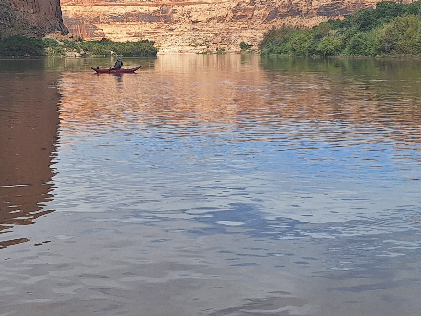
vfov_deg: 20.8
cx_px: 119
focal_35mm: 70
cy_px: 68
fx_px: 851
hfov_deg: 27.5
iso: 40
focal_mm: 5.54
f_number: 1.8
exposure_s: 1/2278
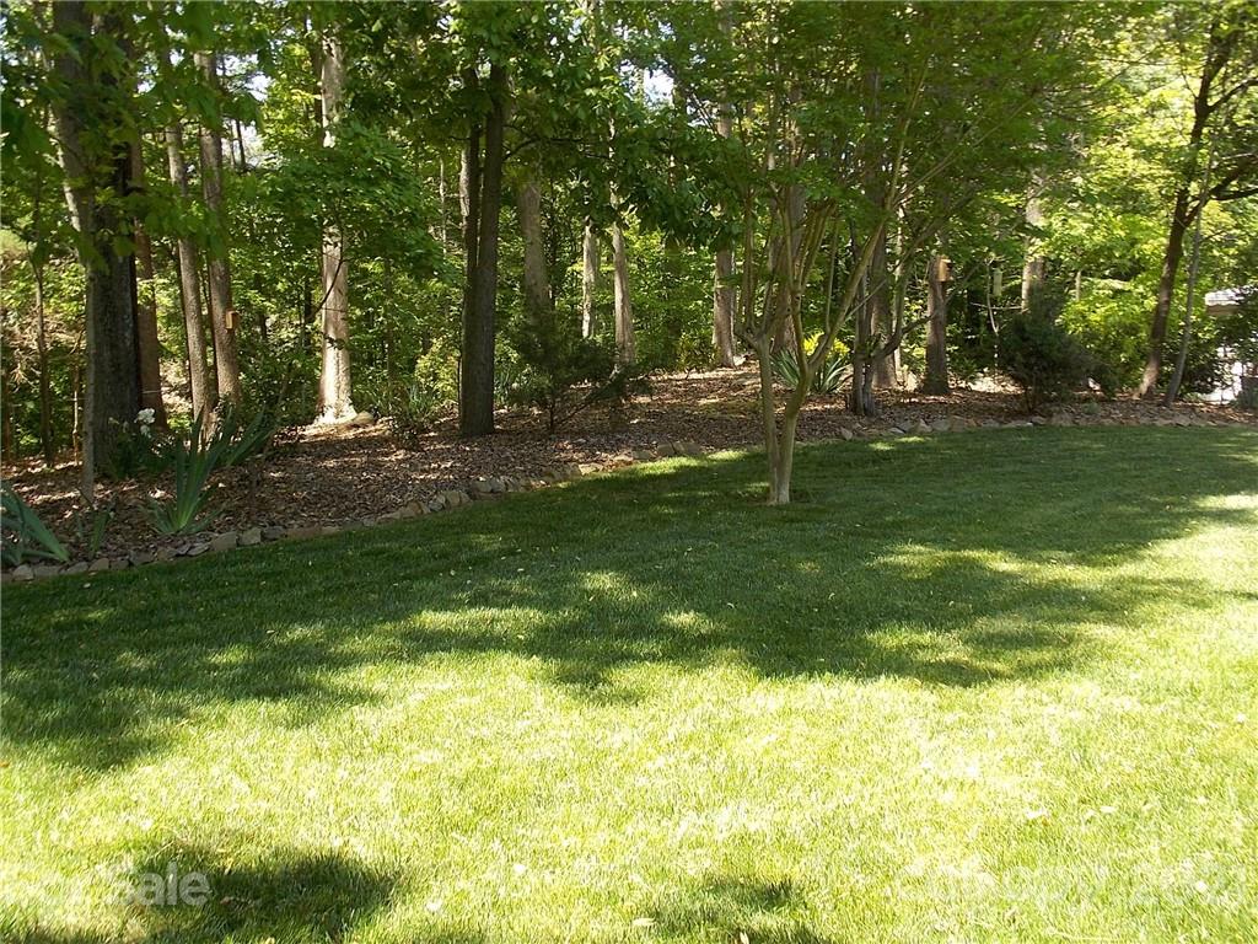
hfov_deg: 54.0
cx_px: 629
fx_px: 1236
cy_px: 472
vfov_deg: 41.8
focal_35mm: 34
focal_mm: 6.1
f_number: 3.4
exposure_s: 1/100
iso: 80
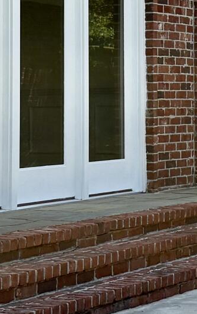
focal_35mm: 143
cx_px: 248
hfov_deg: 9.0
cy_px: 30
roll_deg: +0.8
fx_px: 1228
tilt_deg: +4.4
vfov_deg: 14.5
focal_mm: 6.76
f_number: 1.78
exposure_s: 1/3279
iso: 100
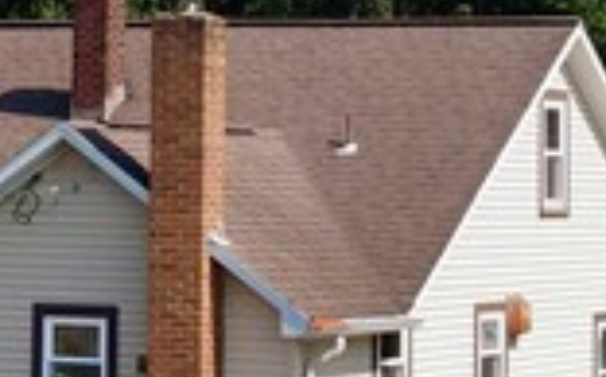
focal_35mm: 167
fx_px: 2754
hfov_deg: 12.4
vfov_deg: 7.8
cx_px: 8
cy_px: 101
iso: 100
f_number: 2.8
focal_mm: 4.5
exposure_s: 1/400
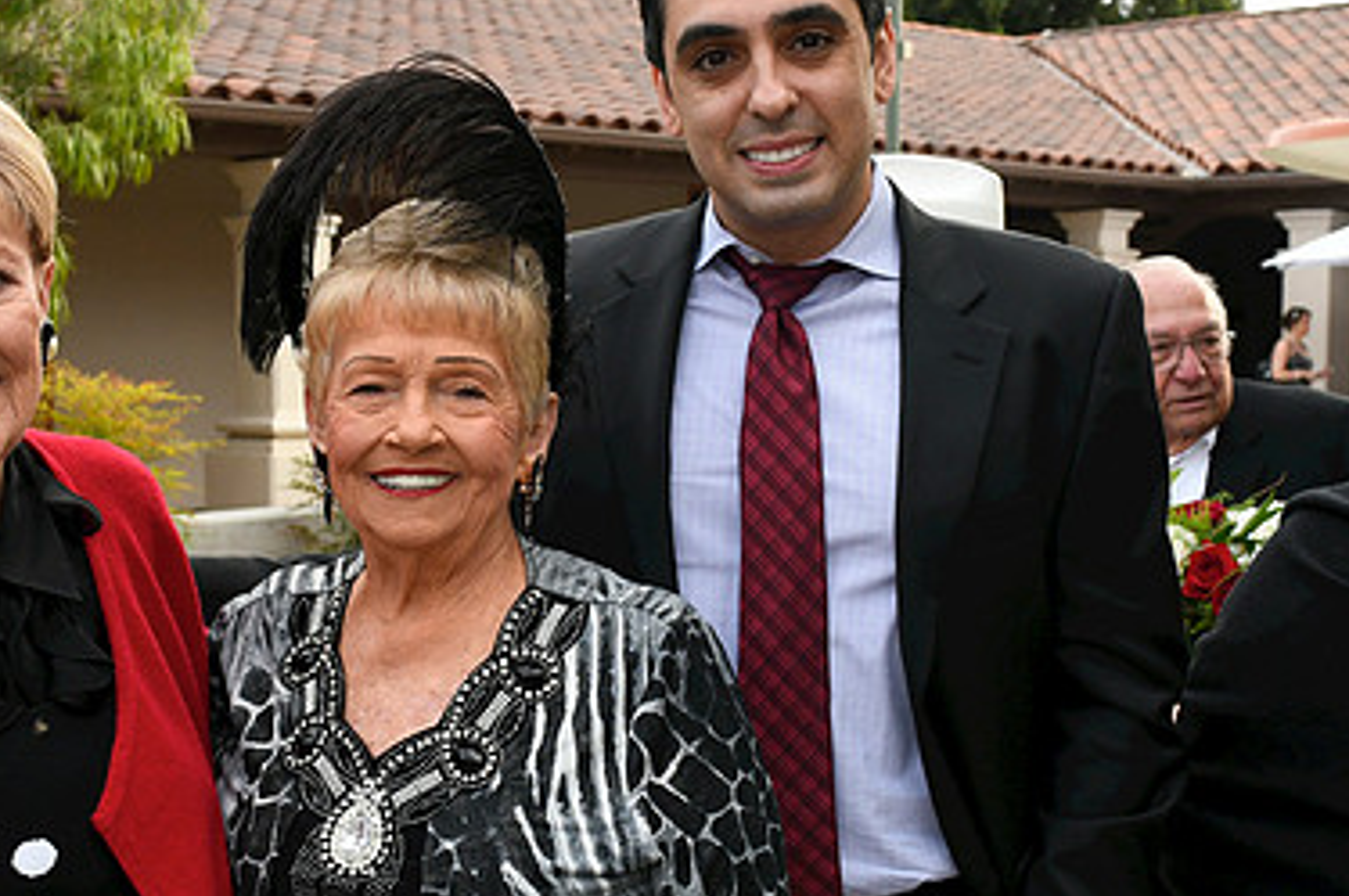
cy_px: 446
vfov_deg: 28.0
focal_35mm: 48
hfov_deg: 40.6
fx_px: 1796
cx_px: 435
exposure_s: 1/250
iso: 640
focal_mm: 31
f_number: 7.1
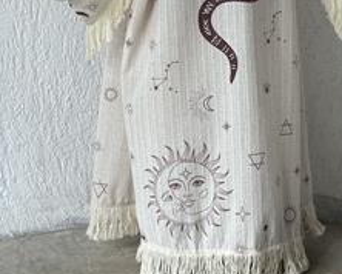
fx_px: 912
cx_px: 234
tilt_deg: -8.9
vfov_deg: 16.8
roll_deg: -0.5
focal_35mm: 90
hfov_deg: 21.1
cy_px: 18
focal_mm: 6.86
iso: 100
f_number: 1.78
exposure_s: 1/149
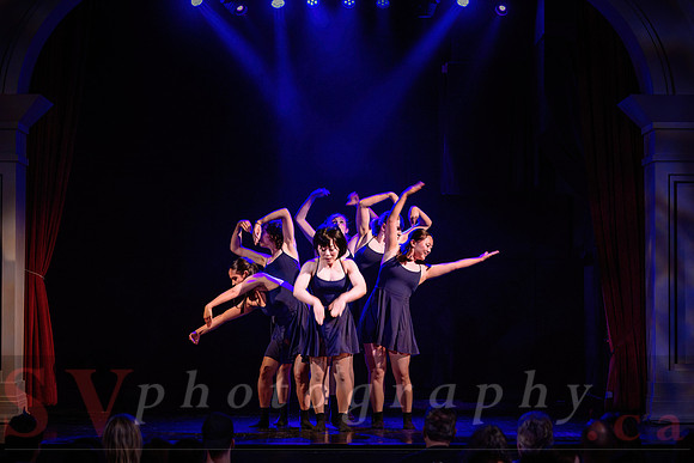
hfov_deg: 19.9
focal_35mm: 103
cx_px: 347
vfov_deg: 13.4
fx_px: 1978
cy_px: 232
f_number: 2.8
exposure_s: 1/200
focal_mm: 100
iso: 1600
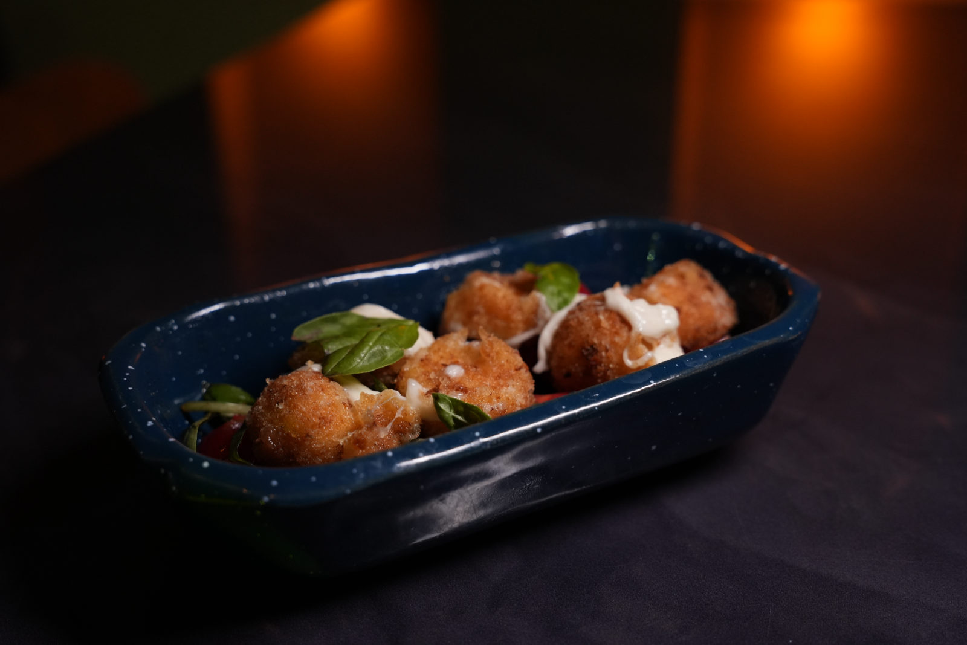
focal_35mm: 46
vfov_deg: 29.2
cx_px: 484
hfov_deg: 42.7
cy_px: 322
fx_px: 1238
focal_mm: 46.1
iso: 2000
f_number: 5.6
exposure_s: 1/100
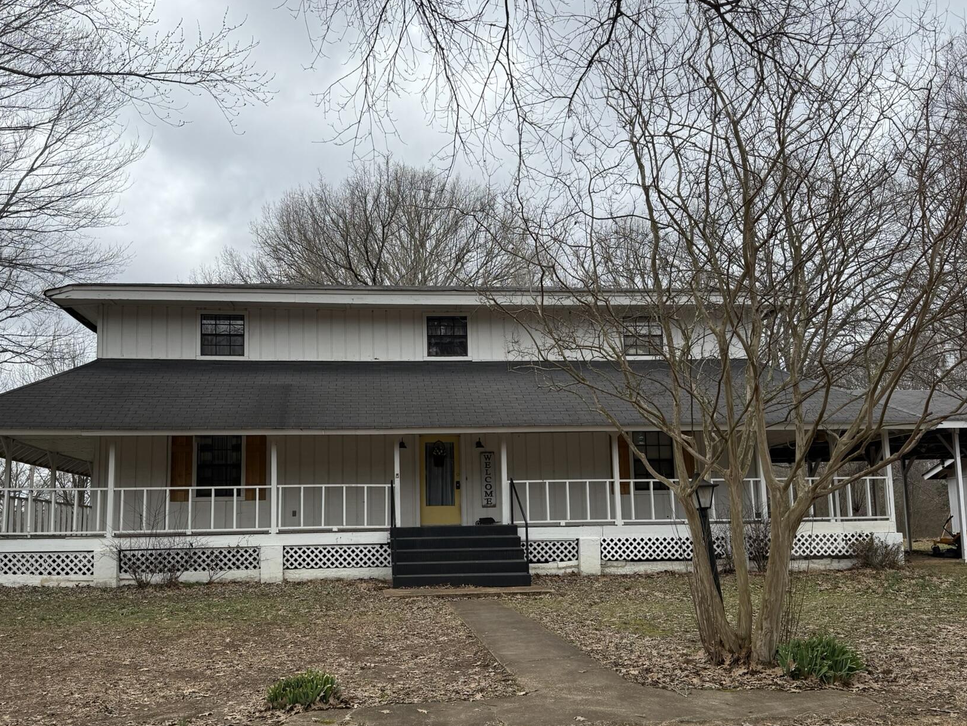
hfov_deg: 59.9
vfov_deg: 46.6
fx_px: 838
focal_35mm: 30
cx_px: 440
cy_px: 432
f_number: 1.78
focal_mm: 6.76
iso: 80
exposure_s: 1/1901
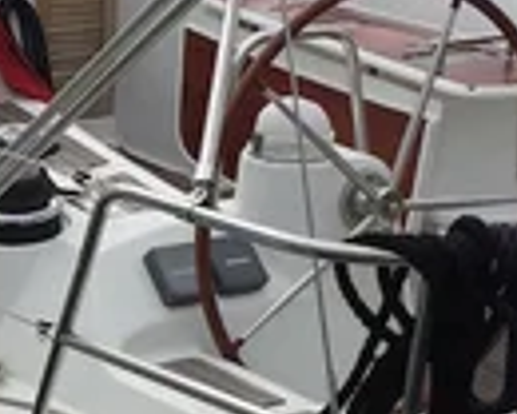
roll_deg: -1.5
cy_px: 247
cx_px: 52
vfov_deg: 11.8
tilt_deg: -17.0
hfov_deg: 14.5
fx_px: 2004
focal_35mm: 131
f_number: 2.2
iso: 32
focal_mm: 4.15
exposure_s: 1/2326
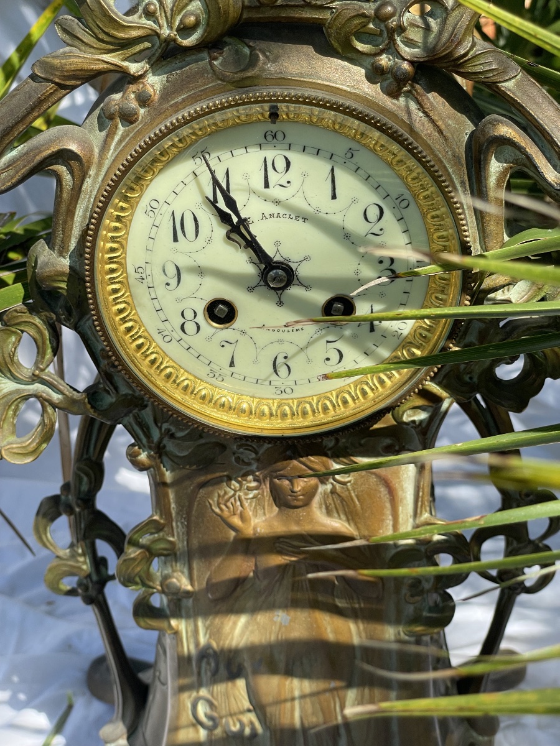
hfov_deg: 28.0
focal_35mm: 52
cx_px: 280
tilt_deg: -28.5
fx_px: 1122
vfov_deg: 36.8
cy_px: 373
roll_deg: +0.6
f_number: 2
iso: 25
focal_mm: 6
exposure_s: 1/410
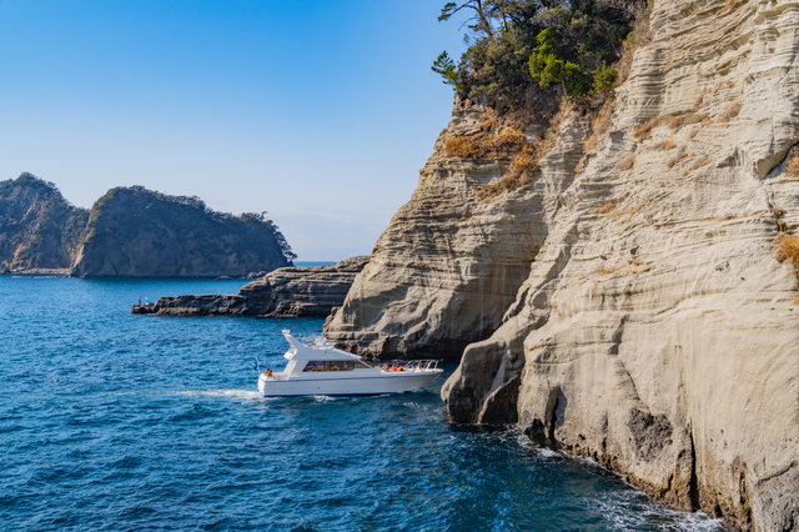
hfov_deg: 50.7
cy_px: 266
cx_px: 400
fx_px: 843
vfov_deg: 35.0
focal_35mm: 38
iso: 100
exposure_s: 1/100
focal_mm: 38
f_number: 11
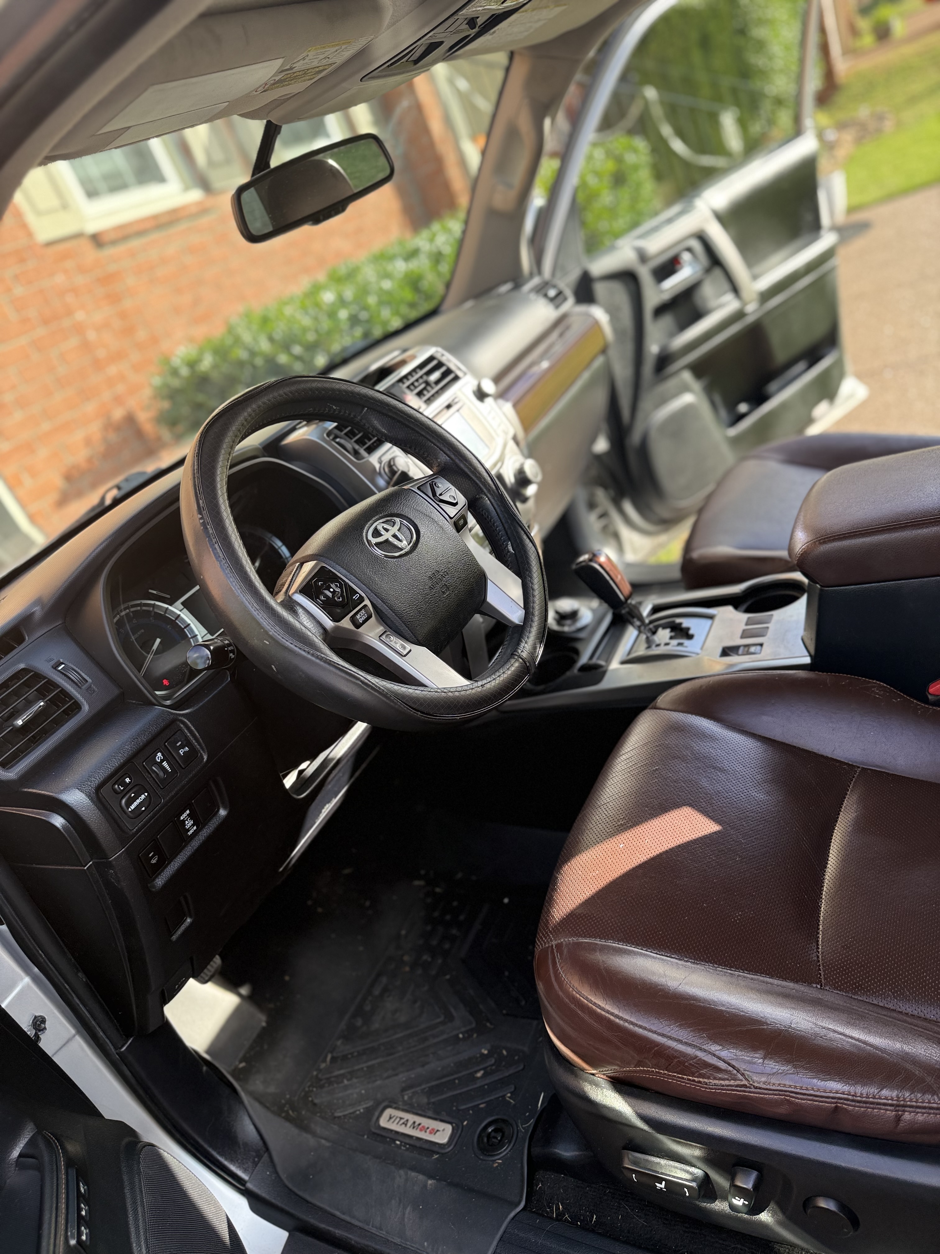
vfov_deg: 71.6
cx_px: 470
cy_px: 627
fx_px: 869
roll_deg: +24.9
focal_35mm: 24
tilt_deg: -23.3
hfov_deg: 56.8
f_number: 1.78
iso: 100
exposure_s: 1/481
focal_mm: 6.76
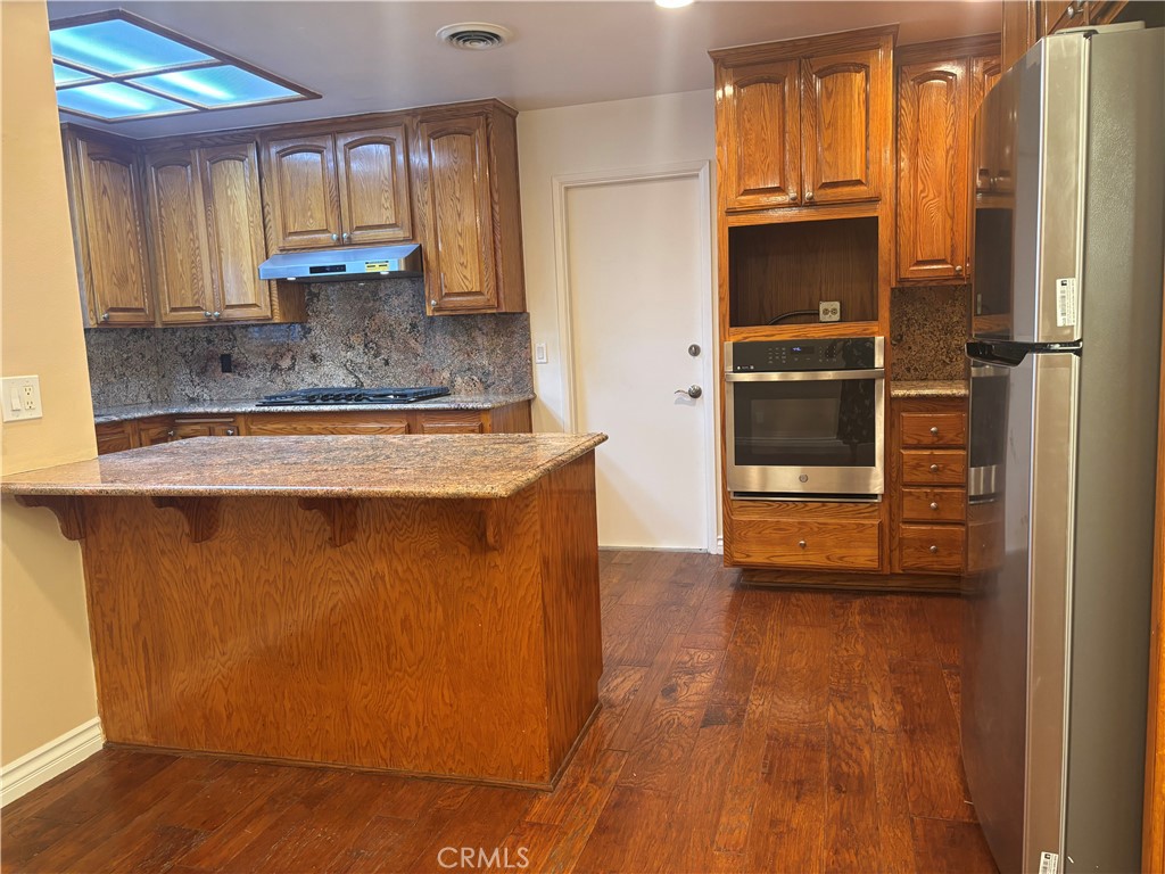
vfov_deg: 53.1
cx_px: 582
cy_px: 437
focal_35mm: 26
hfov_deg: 67.3
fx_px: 875
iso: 160
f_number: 1.6
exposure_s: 1/60
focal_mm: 5.96
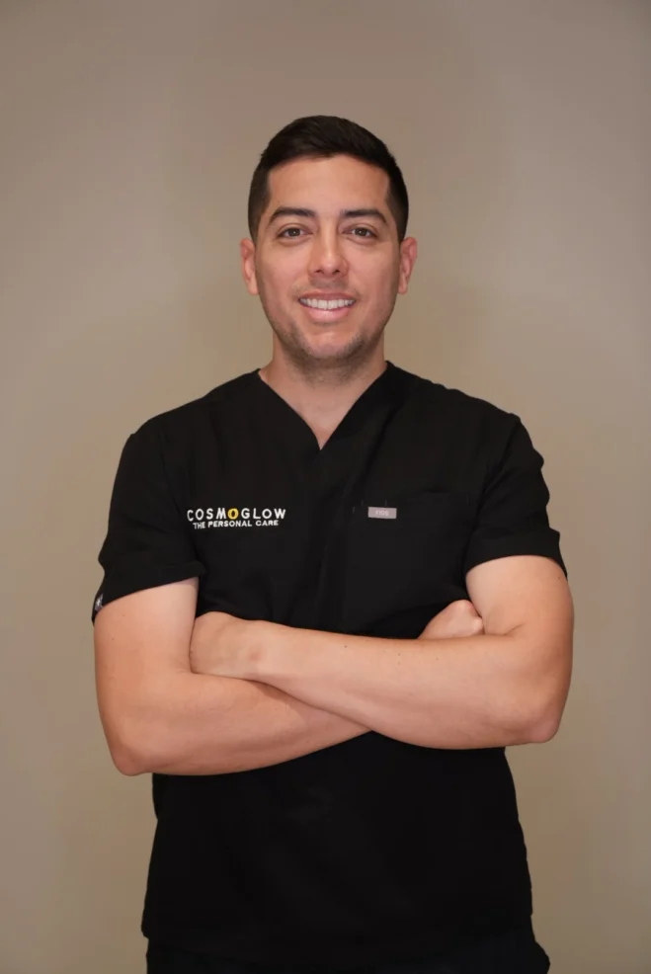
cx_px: 326
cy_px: 487
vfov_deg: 35.0
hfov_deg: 23.8
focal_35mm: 57
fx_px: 1543
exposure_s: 1/60
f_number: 2.8
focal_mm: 57
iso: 320
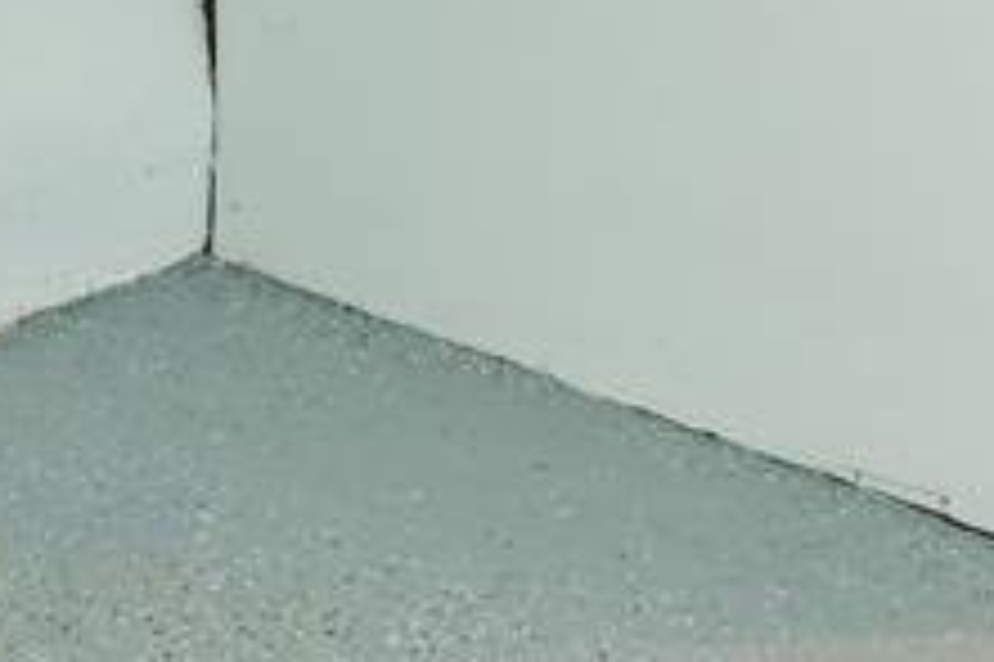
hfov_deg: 29.6
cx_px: 81
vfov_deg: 18.1
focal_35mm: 65
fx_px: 1793
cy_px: -396
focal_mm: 14
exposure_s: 1/1.67
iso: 400
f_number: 18
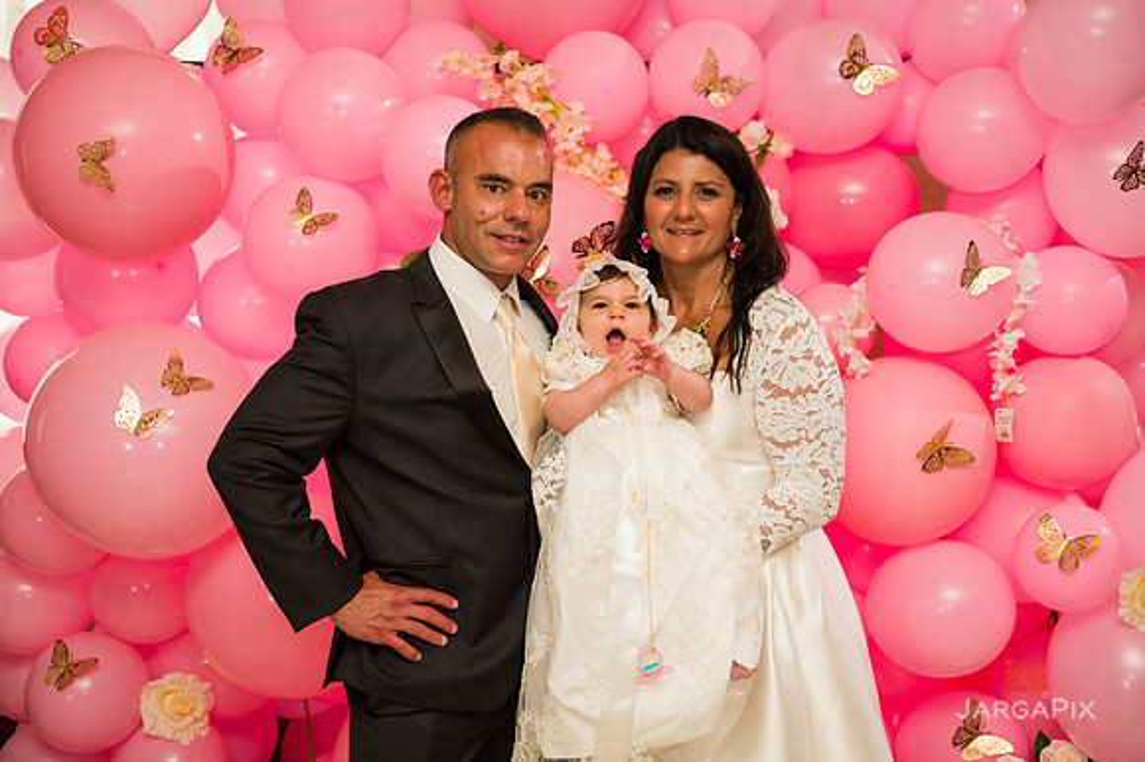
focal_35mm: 50
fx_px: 1589
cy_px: 381
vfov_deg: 27.0
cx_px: 572
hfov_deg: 39.6
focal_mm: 50
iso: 800
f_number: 3.2
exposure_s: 1/200
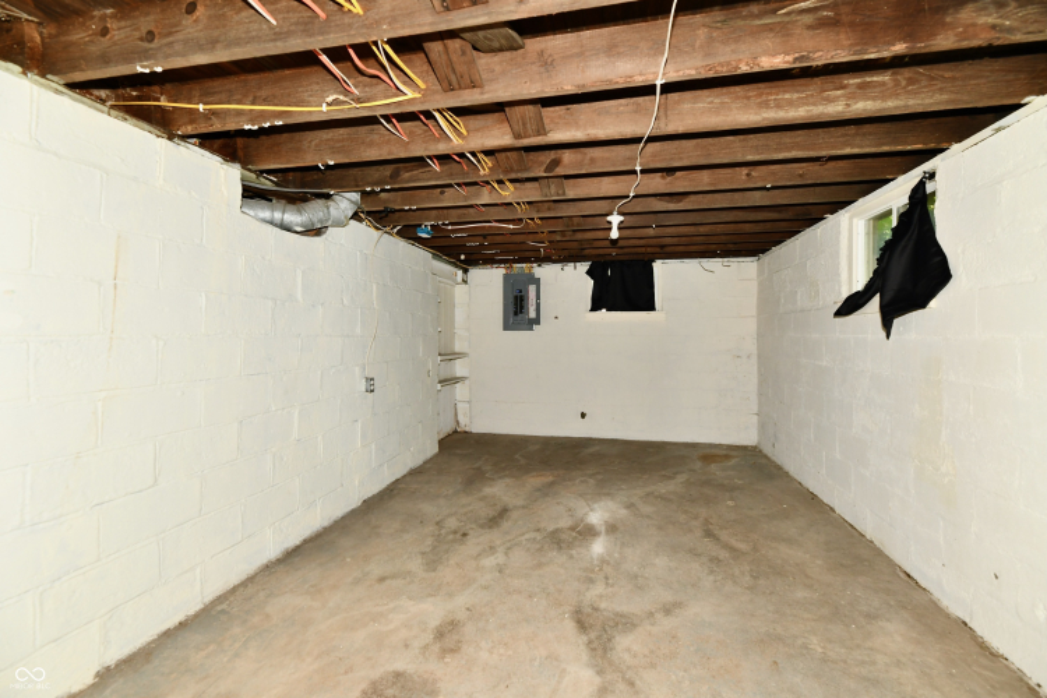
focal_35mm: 14
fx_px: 407
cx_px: 524
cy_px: 349
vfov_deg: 81.2
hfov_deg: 104.3
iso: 640
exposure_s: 1/60
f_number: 6.3
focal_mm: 14
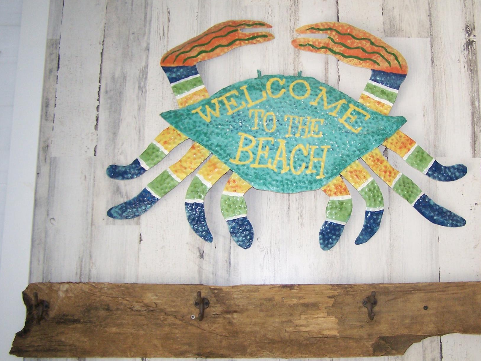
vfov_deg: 30.3
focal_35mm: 48
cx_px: 298
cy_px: 182
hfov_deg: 39.4
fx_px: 667
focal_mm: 6.3
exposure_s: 1/60
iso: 140
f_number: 2.8
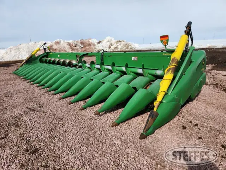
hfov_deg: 73.9
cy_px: 85
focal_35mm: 23
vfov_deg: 58.9
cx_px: 113
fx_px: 150
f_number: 1.8
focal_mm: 5.4
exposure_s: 1/3464
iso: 20
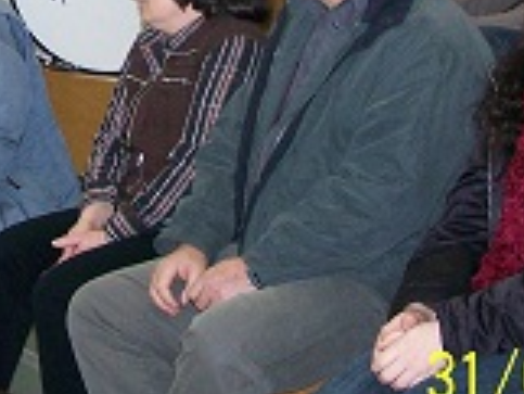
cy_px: -86
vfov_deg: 11.7
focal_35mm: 124
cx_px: 20
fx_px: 1878
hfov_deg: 15.6
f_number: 2.8
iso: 200
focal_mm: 6.7
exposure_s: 1/60
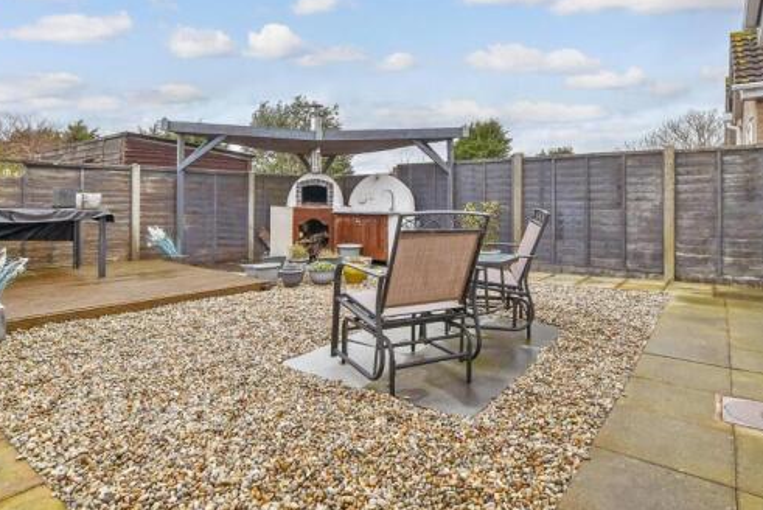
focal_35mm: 20
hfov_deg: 83.9
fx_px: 424
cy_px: 181
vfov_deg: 60.9
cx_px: 388
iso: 160
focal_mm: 10
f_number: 8
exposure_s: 1/80
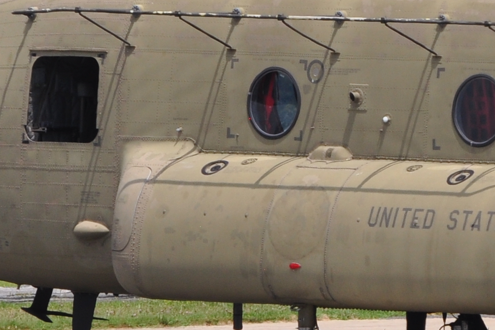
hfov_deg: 1.7
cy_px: -29
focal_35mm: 1184
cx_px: 767
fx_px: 16278
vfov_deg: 1.2
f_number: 11
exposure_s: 1/400
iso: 200
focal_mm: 185
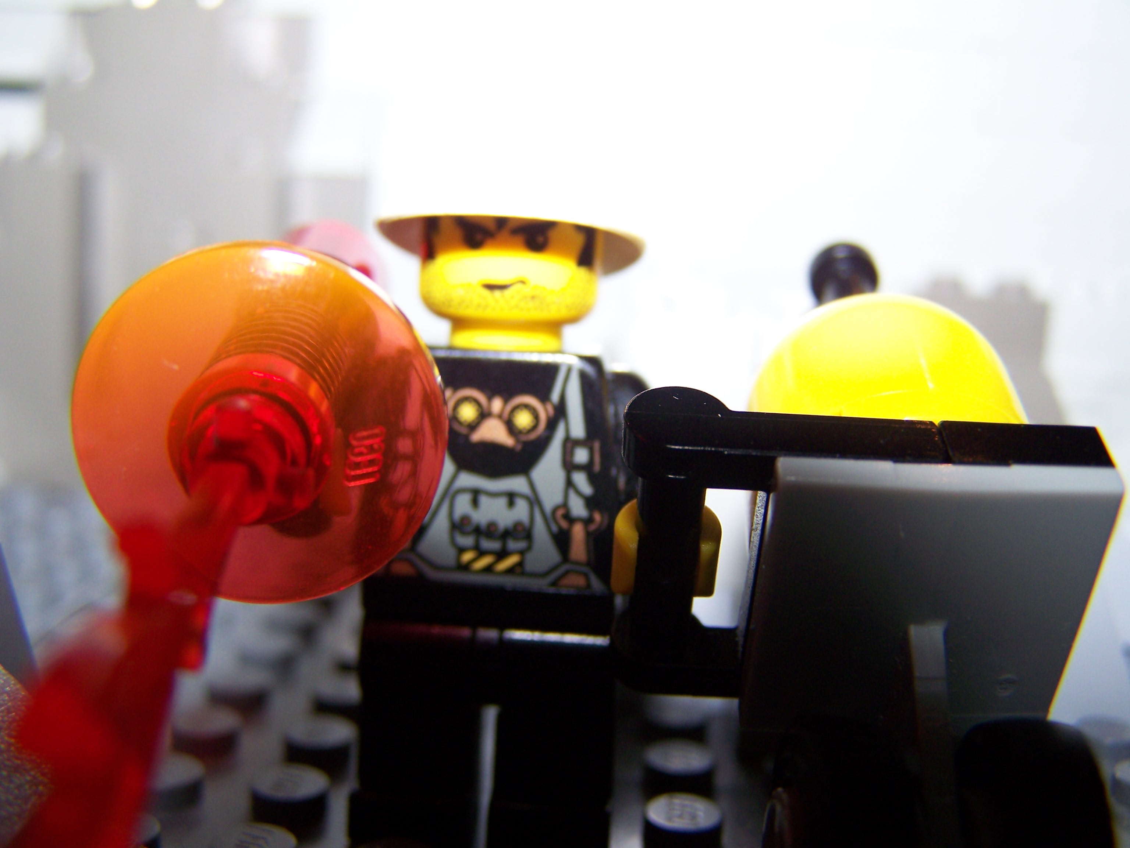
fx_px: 1240
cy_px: 424
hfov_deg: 49.0
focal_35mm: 38
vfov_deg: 37.7
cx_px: 565
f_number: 2.8
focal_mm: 6.3
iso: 80
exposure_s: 1/60
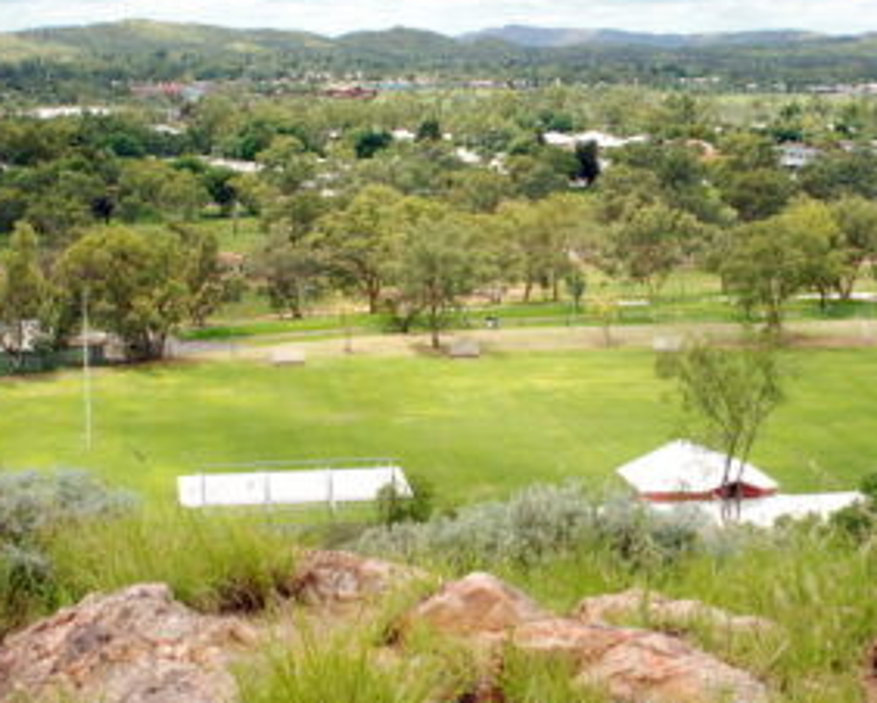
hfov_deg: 27.0
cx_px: 535
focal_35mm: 70
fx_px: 1818
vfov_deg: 21.9
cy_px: 375
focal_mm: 28
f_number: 8
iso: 100
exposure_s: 1/250
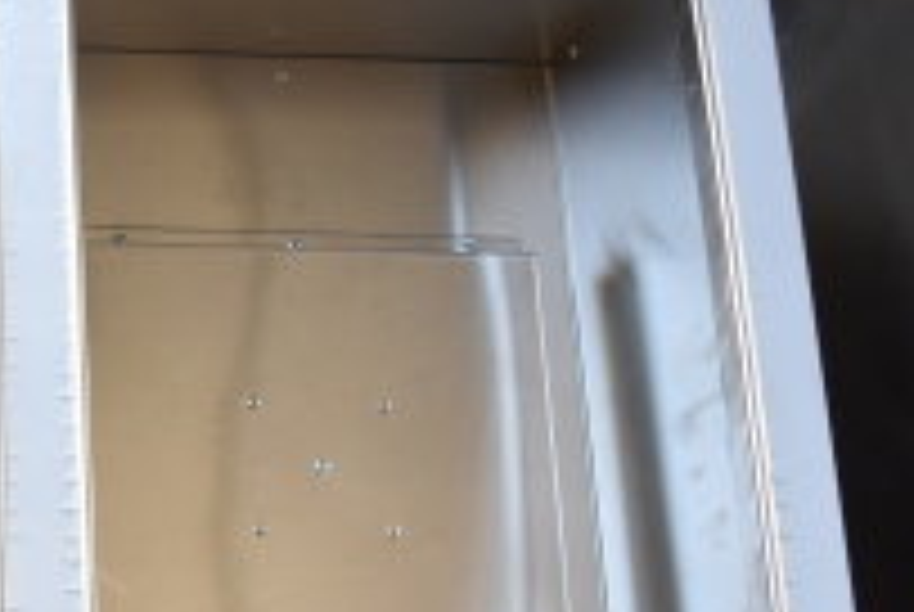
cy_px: 506
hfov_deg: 18.6
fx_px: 2517
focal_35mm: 99
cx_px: -374
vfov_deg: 13.8
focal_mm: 22
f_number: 4
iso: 200
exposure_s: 1/60
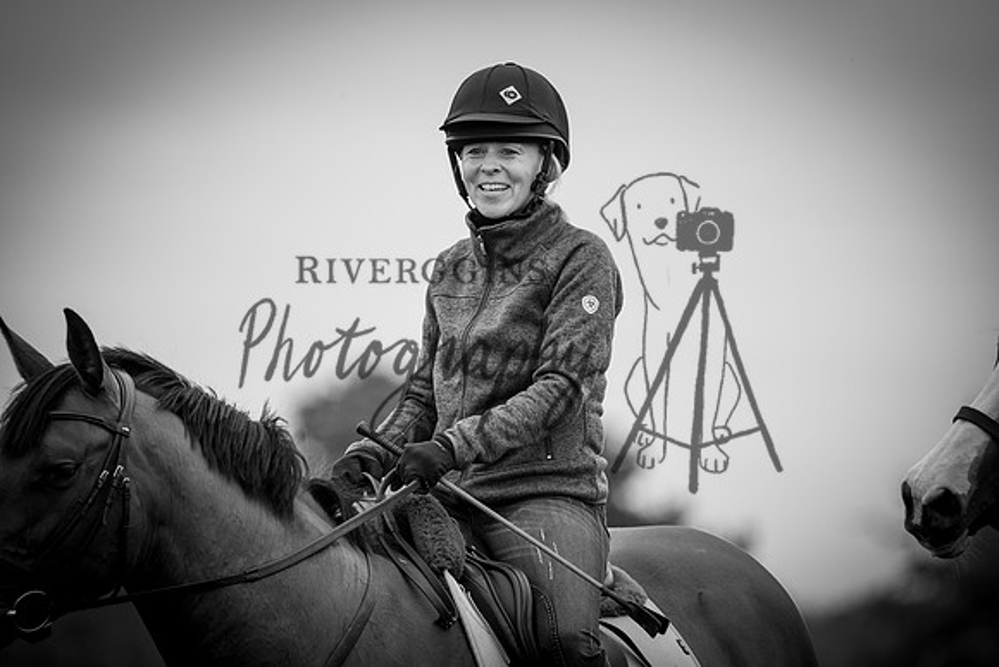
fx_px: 12490
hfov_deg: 4.6
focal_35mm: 450
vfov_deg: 3.1
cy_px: 334
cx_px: 500
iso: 180
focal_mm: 300
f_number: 4
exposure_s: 1/1000
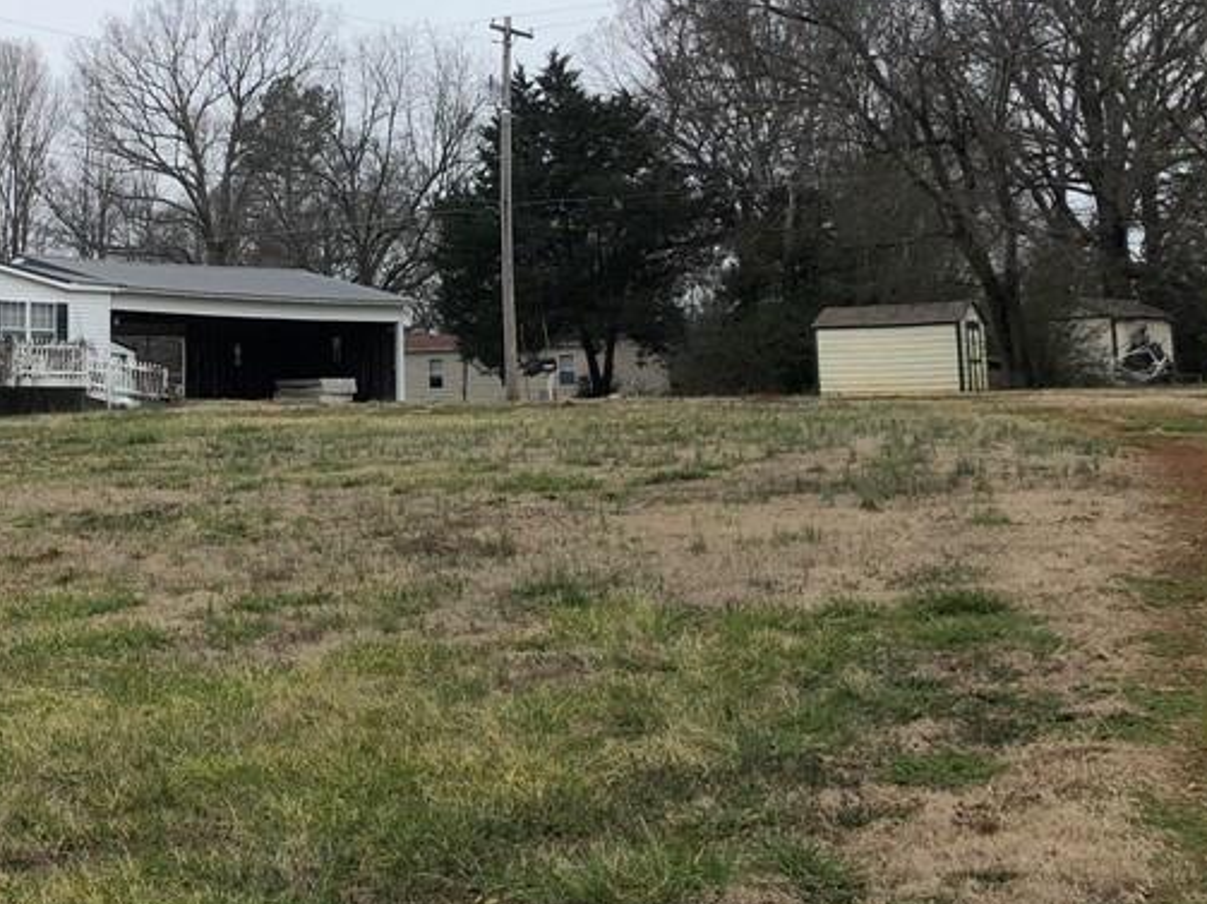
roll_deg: +0.5
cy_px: 247
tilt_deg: +5.3
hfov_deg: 32.2
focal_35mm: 57
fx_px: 1987
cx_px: 127
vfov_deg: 25.4
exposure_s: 1/899
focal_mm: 3.99
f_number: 1.8
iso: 20
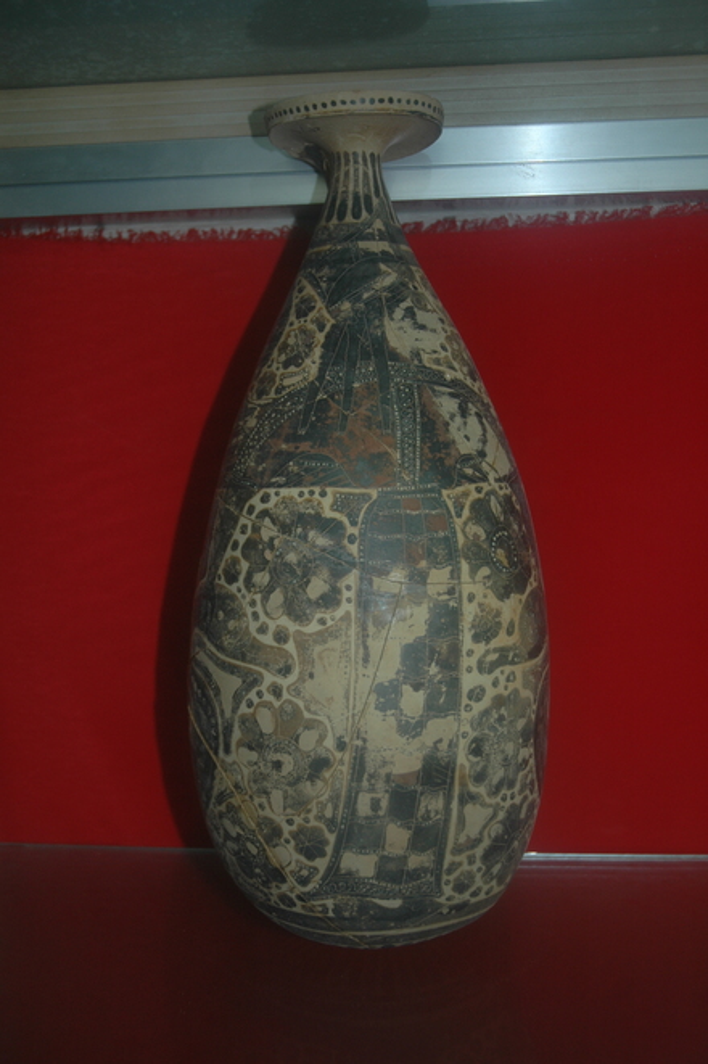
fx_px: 1196
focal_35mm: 40
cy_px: 532
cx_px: 354
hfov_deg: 33.0
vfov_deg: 47.9
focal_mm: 27
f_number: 3.8
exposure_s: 1/60
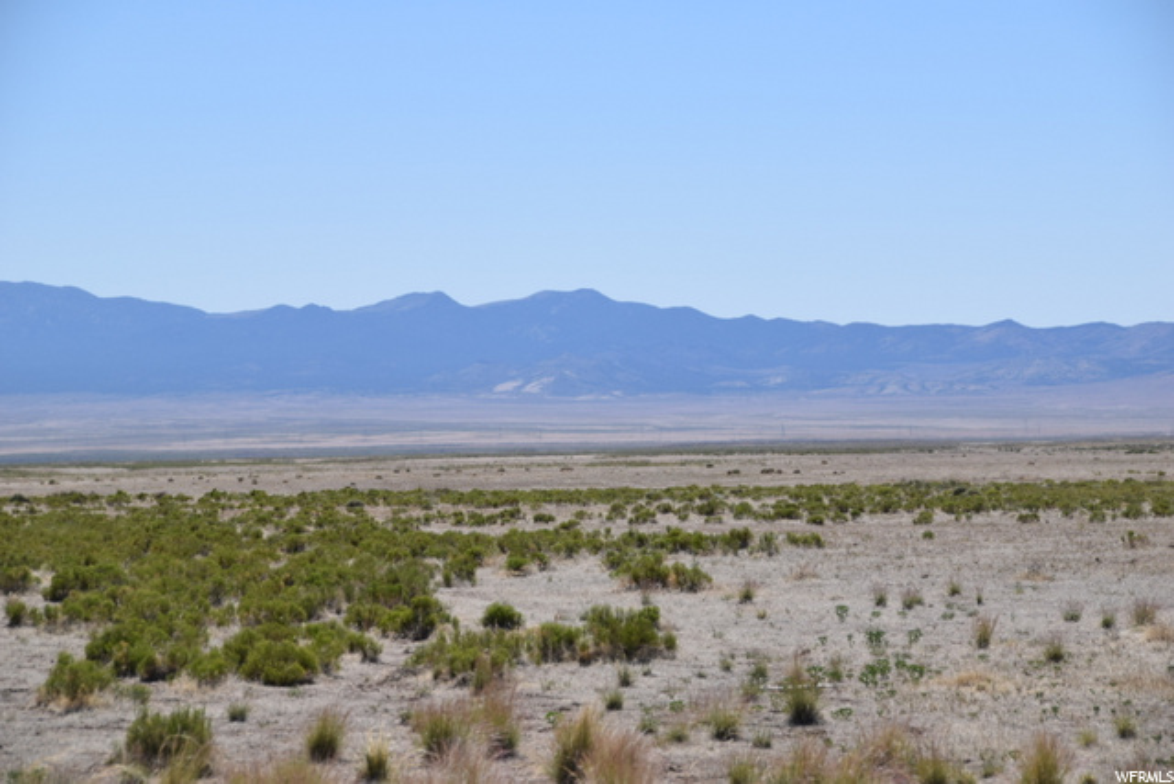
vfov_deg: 8.3
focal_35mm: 165
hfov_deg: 12.4
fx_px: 5382
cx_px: 587
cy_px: 392
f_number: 7.1
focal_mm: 110
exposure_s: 1/800
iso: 200
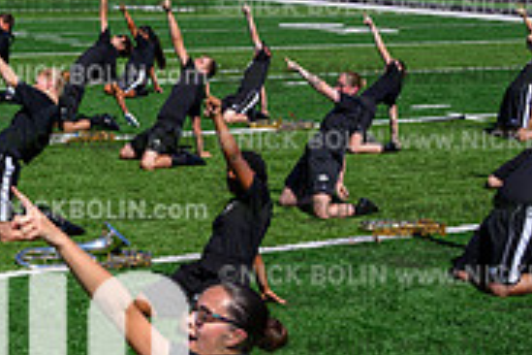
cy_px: 412
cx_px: -17
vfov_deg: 17.2
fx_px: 1123
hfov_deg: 25.2
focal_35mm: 76
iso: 160
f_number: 8
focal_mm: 24
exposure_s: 1/640
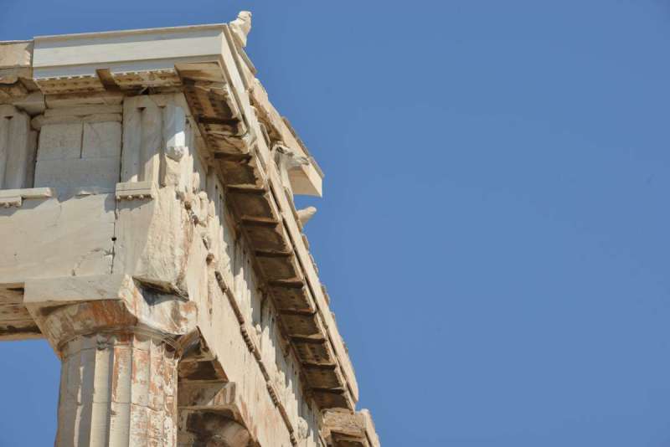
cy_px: 224
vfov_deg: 10.2
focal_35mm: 135
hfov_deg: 15.2
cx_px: 335
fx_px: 2513
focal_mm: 135
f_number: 13
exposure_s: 1/320
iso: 160
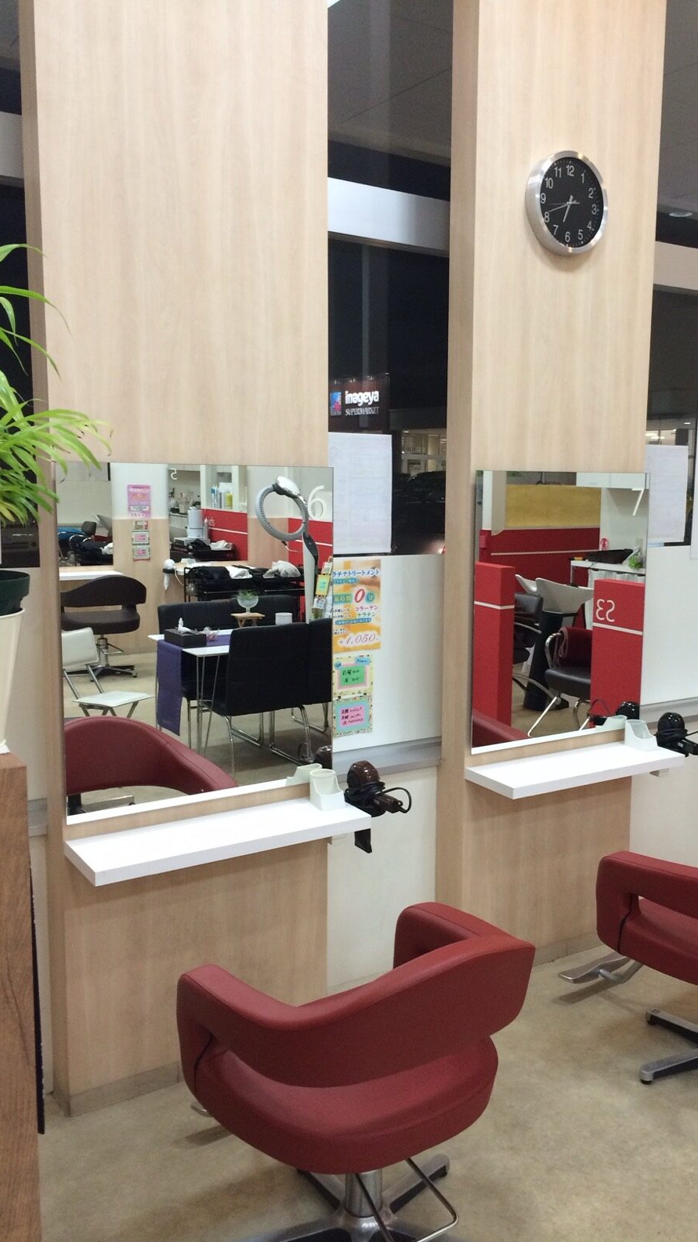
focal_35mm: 33
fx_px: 1086
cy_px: 620
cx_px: 454
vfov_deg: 59.5
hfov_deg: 35.3
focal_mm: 4.12
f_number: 2.2
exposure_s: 1/30
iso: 64
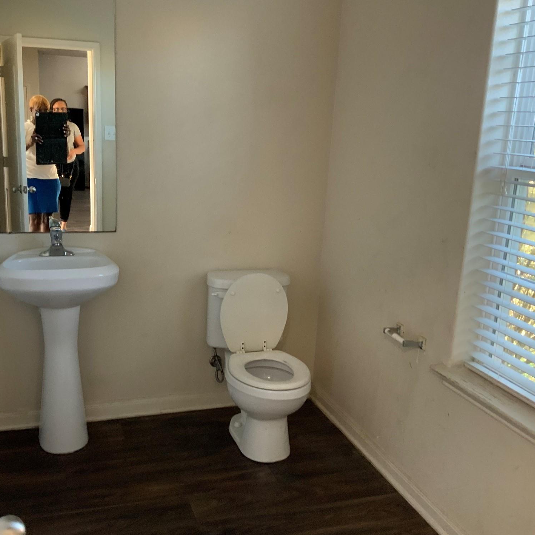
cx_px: 220
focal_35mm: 35
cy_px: 268
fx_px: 612
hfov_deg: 47.0
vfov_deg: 47.2
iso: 160
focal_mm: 3
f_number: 1.8
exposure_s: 1/60
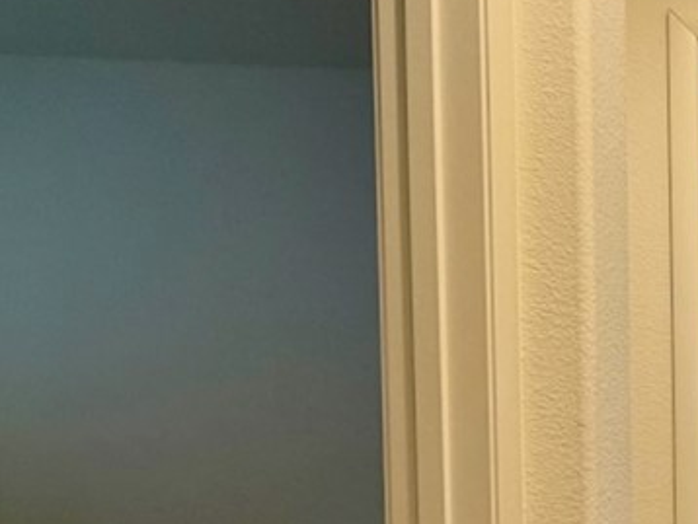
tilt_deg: -2.8
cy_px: 469
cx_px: 936
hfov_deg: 32.8
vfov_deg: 34.1
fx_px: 807
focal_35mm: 40
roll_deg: -0.3
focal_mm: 2.22
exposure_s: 1/60
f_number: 2.2
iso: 250
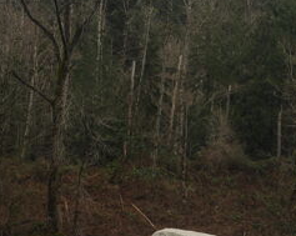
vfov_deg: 13.7
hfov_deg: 16.9
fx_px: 971
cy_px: 217
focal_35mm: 111
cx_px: 312
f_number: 8
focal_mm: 35
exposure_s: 1/160
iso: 320
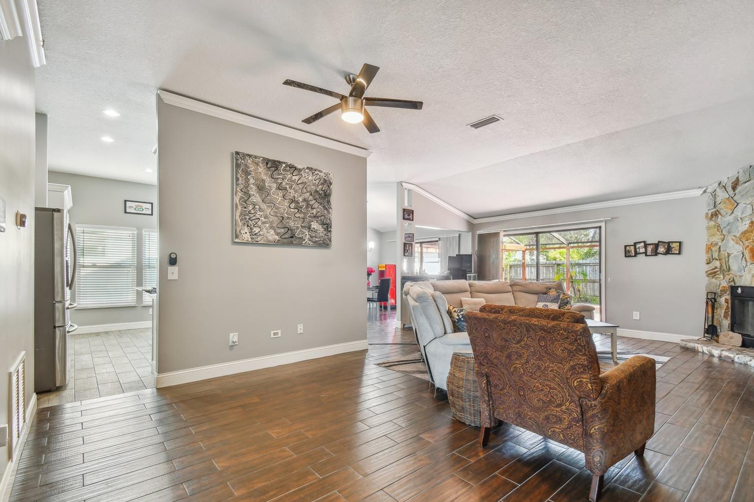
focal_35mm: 16
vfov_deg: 73.6
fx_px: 335
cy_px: 265
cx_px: 385
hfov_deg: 96.7
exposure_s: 1/2.5
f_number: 7.1
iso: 100
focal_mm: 10
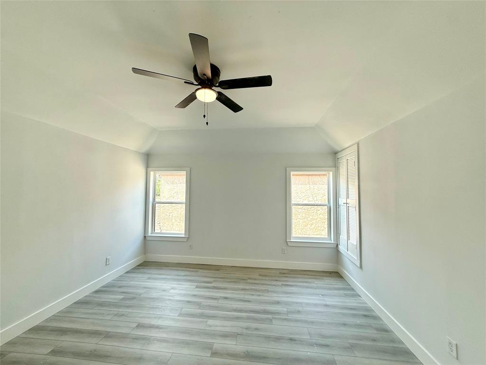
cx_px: 243
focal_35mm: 14
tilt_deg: +3.5
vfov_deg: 85.7
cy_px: 182
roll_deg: -0.4
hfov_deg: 102.1
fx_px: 197
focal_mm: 2.22
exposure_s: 1/157
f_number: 2.2
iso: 64
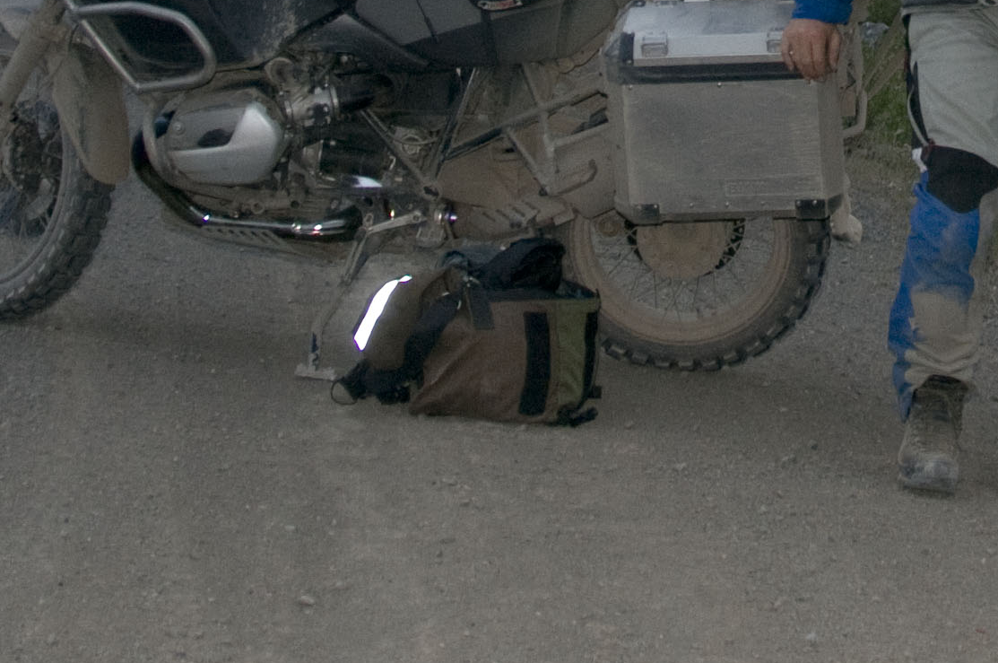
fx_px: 2879
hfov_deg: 19.2
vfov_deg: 12.2
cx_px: 947
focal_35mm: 104
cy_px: -466
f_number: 3.5
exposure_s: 1/60
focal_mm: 18
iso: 200
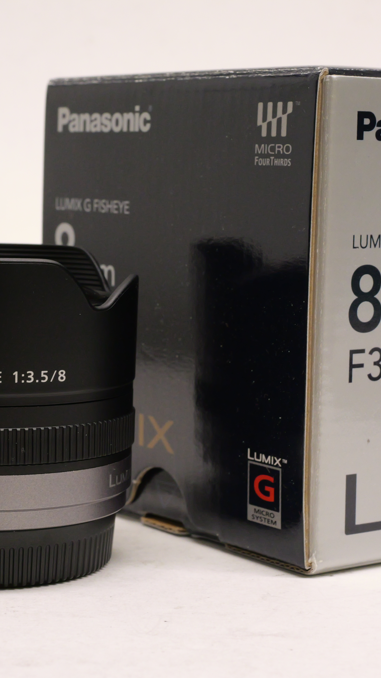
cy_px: 340
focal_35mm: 88
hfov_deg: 13.7
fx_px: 1581
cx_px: 176
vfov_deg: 24.2
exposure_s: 1/60
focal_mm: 30
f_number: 8
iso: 1600
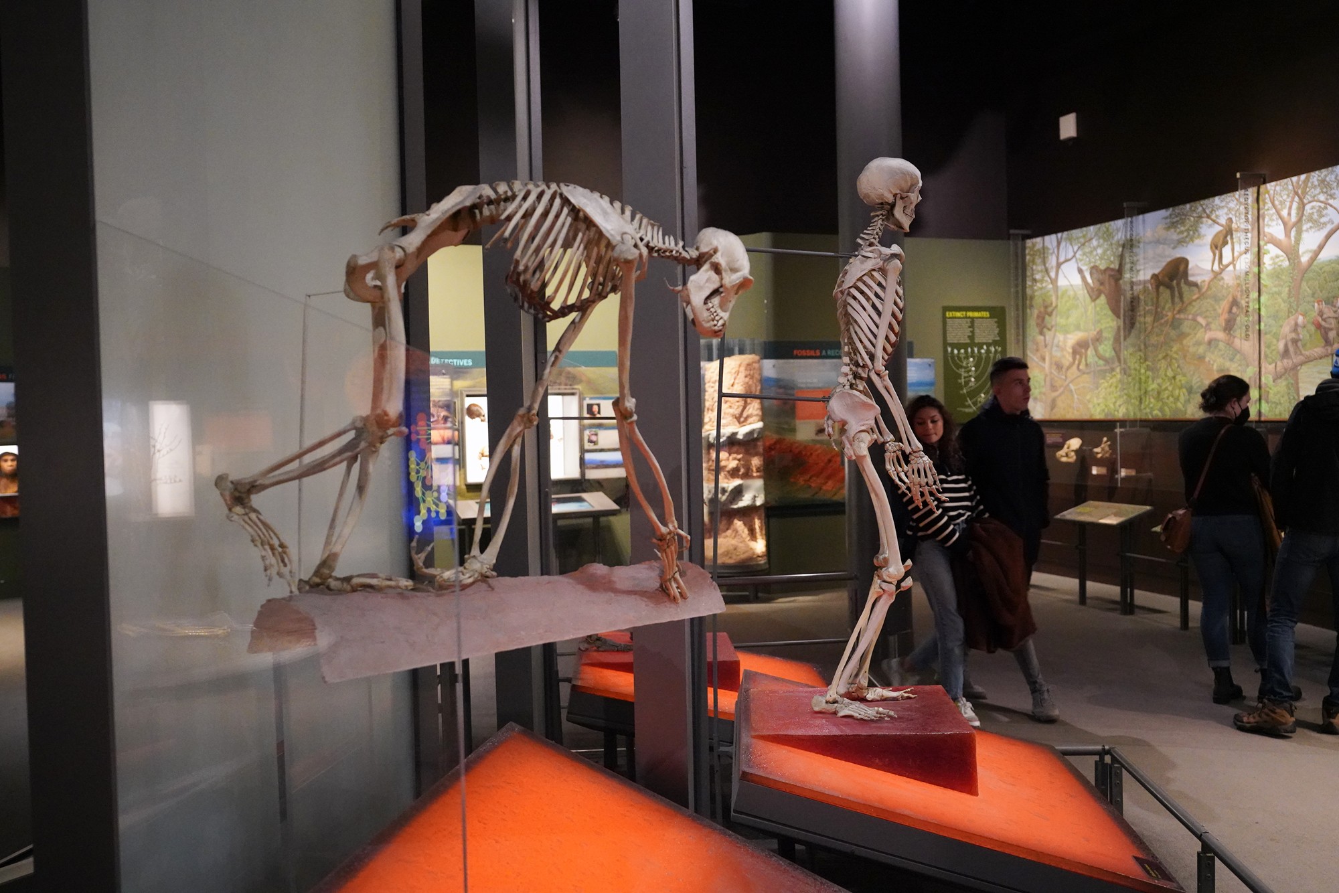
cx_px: 670
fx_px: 1265
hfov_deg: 55.8
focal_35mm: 34
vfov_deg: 38.9
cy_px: 446
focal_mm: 34
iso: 10000
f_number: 3.5
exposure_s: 1/80
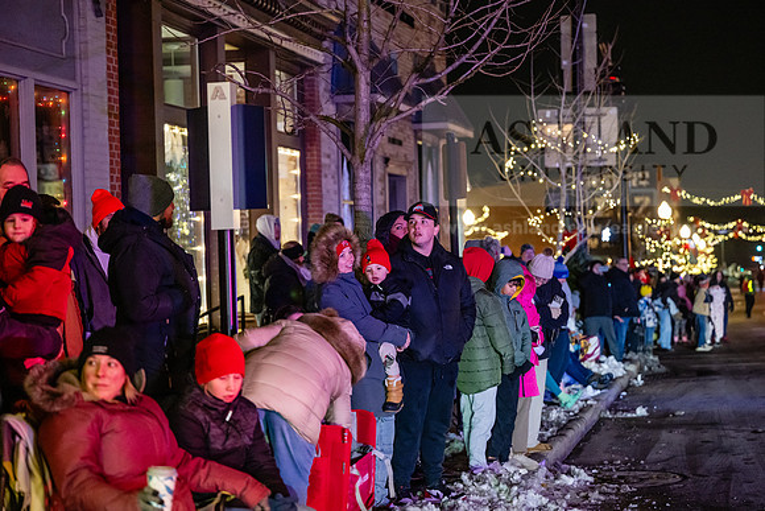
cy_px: 256
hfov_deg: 26.3
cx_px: 382
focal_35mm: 77
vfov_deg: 17.7
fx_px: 1637
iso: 3200
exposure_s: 1/160
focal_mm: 77
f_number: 2.8
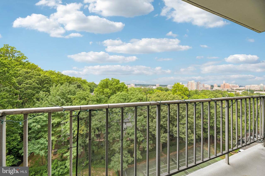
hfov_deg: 104.3
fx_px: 103
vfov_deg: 81.2
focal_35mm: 14
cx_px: 132
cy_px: 88
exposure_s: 1/5
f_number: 8
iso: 100
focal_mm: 14
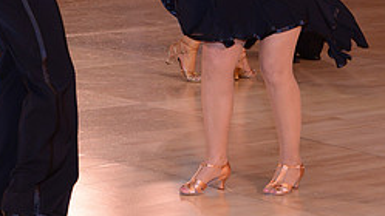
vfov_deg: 6.2
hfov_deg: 11.0
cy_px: -88
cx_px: 129
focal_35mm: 195
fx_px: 1990
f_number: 5
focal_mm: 80
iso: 1600
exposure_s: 1/250
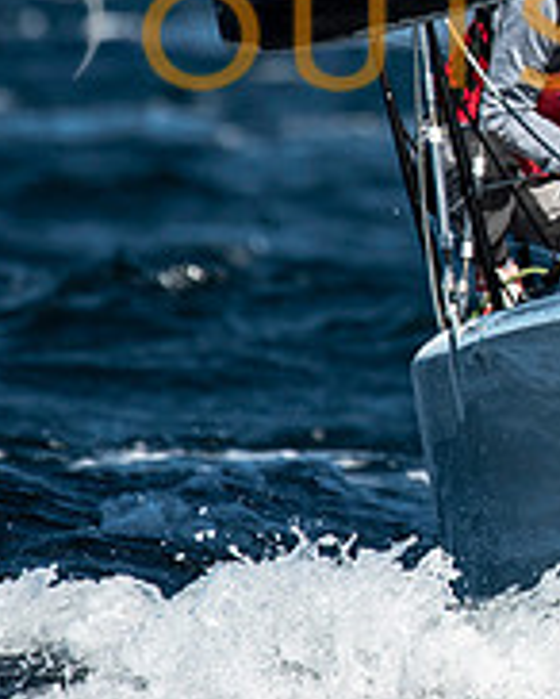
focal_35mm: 1347
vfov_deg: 1.4
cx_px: 967
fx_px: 27860
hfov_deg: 1.2
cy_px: 10
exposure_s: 1/2500
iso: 320
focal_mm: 300
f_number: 5
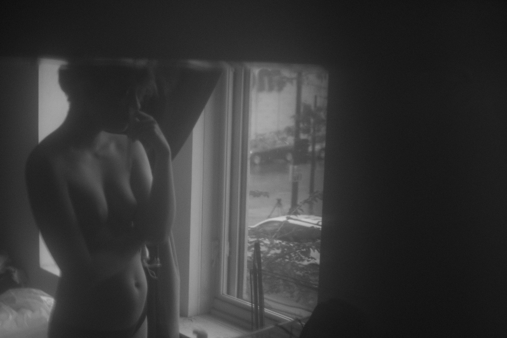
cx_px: 254
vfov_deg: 25.8
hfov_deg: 37.9
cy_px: 169
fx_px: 739
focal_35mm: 52
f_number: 1.8
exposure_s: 1/640
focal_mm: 35
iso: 3200
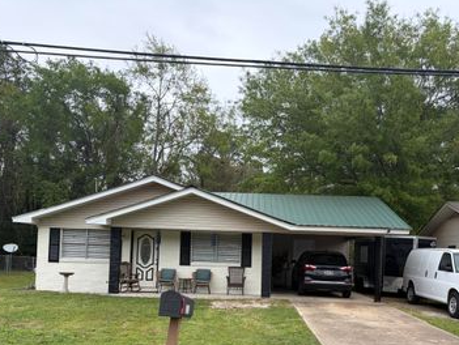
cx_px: 245
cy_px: 240
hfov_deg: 50.1
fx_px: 491
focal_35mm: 37
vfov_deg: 38.1
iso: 64
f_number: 1.6
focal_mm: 5.96
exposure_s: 1/959
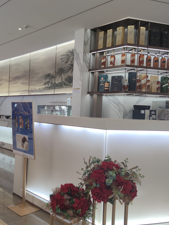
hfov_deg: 42.2
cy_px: 114
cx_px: 52
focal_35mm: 33
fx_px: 215
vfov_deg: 55.4
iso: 68
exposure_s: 1/100
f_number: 1.69
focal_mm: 6.72
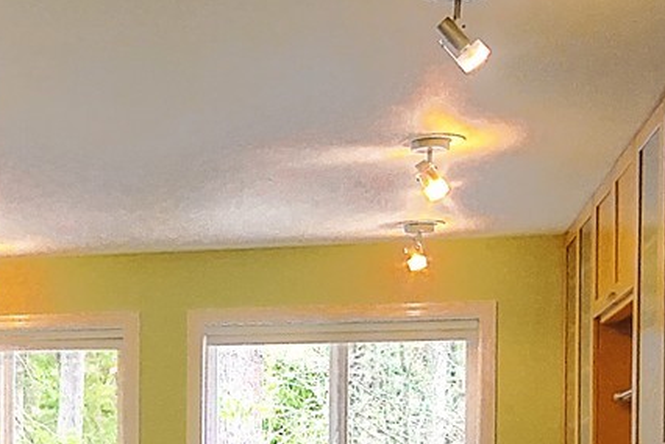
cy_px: 535
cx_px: -23
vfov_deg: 16.5
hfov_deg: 24.3
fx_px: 1459
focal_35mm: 79
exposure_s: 1/20
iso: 25600
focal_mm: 21
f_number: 22
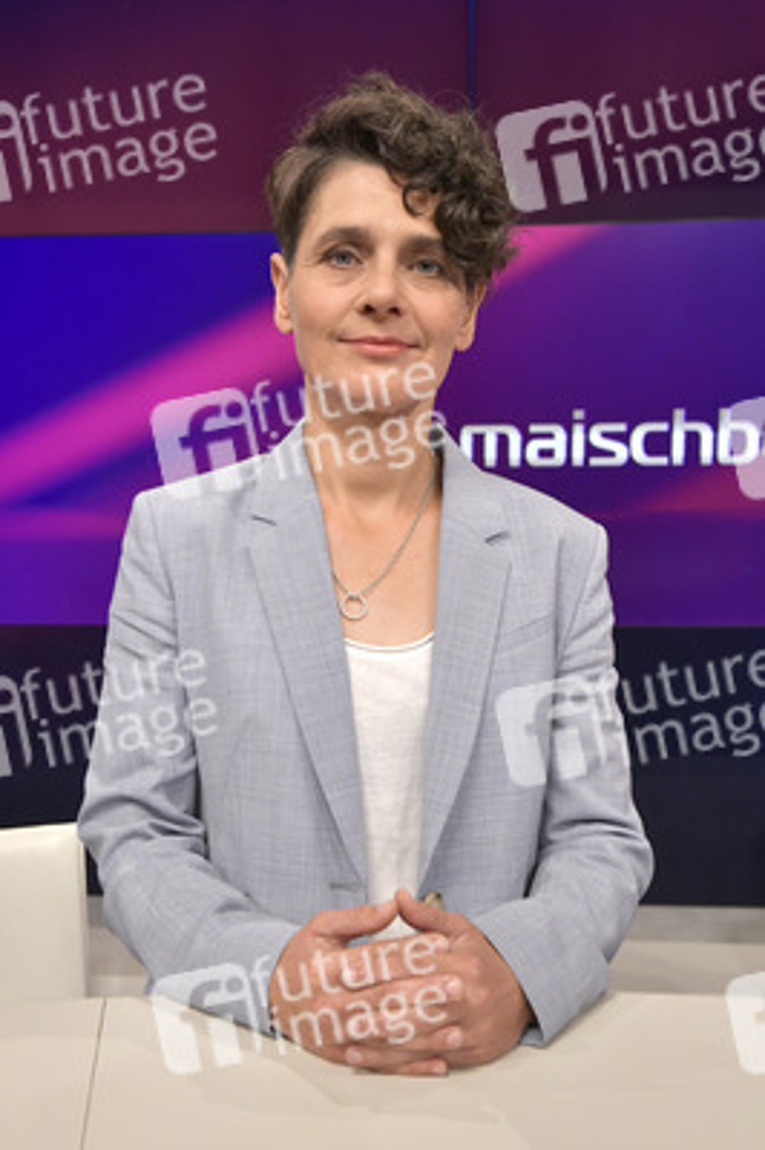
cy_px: 575
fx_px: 1149
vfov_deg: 53.2
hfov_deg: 36.8
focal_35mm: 36
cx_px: 382
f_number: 6.3
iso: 2500
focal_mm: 36
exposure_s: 1/200
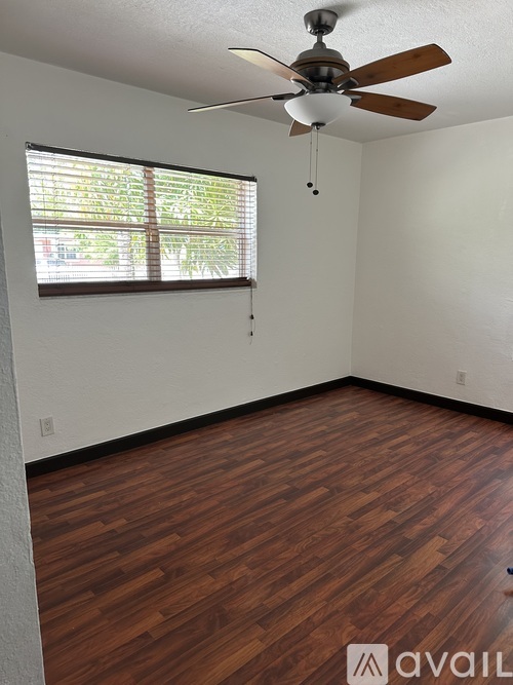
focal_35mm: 24
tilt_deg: -10.8
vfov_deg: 71.6
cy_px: 342
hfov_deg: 56.8
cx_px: 256
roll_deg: -1.3
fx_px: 474
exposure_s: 1/60
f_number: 1.78
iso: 160
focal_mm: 6.86
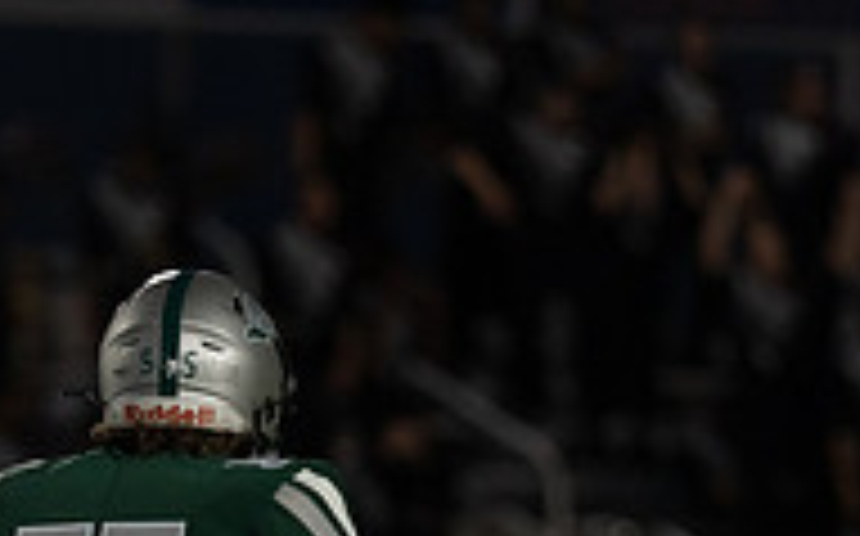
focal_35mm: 914
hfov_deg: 2.3
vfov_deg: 1.4
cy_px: 776
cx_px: 169
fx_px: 21403
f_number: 2.8
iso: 1000
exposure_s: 1/1000
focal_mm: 200
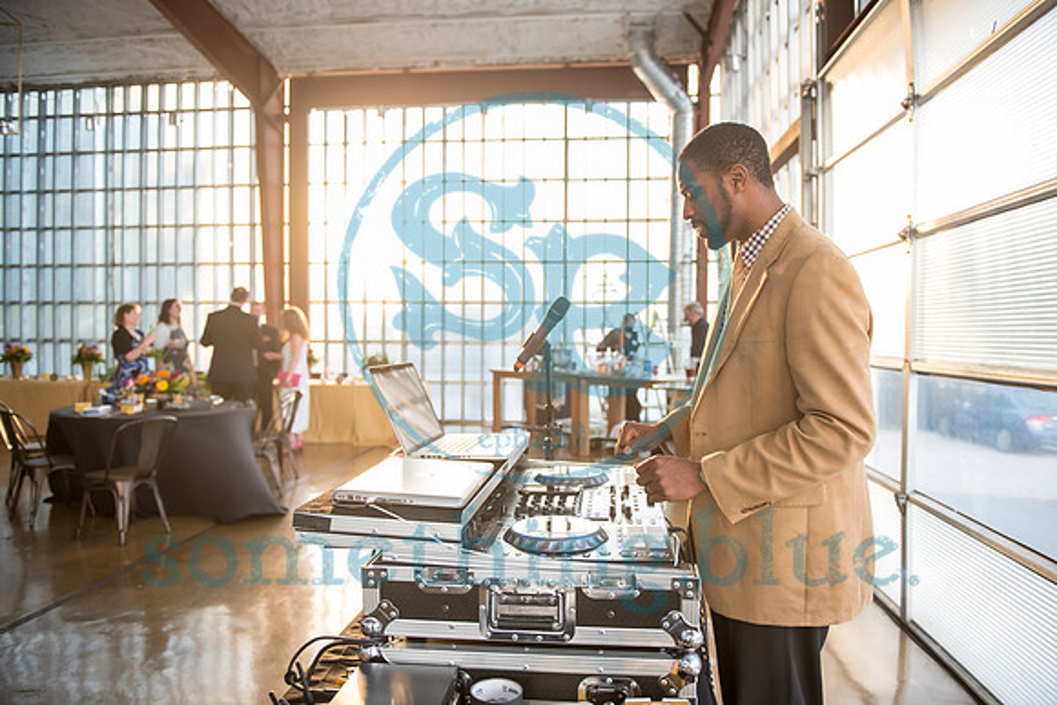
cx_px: 538
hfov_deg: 72.0
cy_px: 353
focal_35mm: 25
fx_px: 727
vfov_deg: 51.7
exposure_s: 1/320
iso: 500
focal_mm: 24
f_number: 2.8
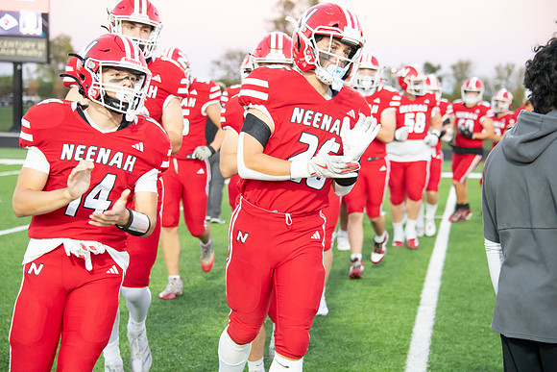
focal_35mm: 98
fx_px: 1517
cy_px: 186
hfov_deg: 20.8
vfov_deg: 14.0
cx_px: 278
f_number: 5.6
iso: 8000
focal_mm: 98
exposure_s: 1/500
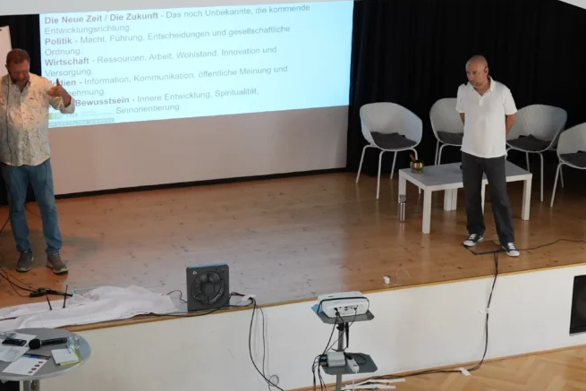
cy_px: 165
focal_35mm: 86
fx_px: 1400
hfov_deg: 23.6
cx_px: 345
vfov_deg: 15.9
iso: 1250
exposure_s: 1/200
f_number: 2.8
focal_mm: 37
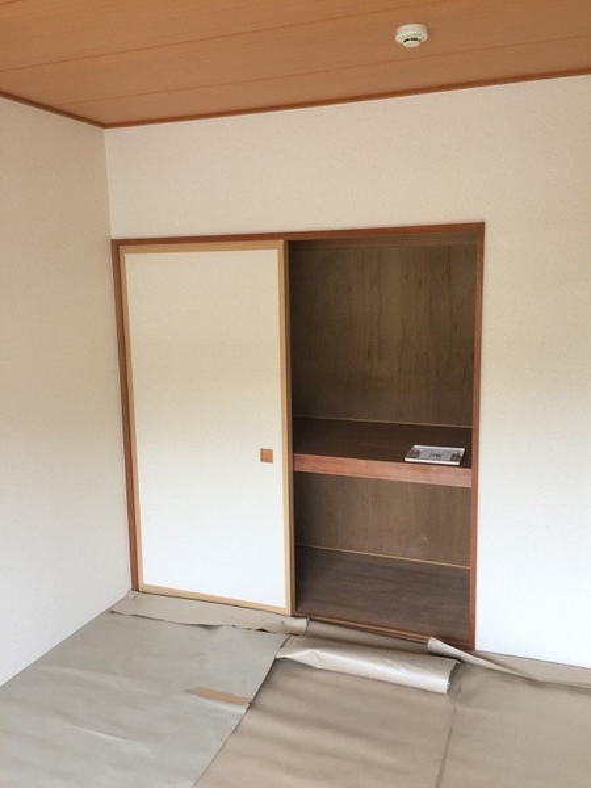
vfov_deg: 61.7
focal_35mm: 29
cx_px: 296
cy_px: 394
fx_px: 660
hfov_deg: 48.2
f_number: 2.2
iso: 50
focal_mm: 4.15
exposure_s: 1/30
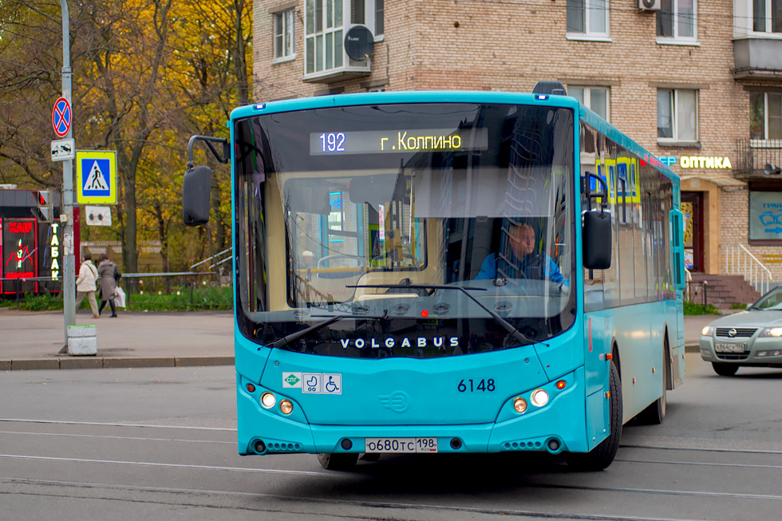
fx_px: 2128
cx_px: 436
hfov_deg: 20.8
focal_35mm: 98
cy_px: 264
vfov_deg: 14.0
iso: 200
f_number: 4
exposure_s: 1/250
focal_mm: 80
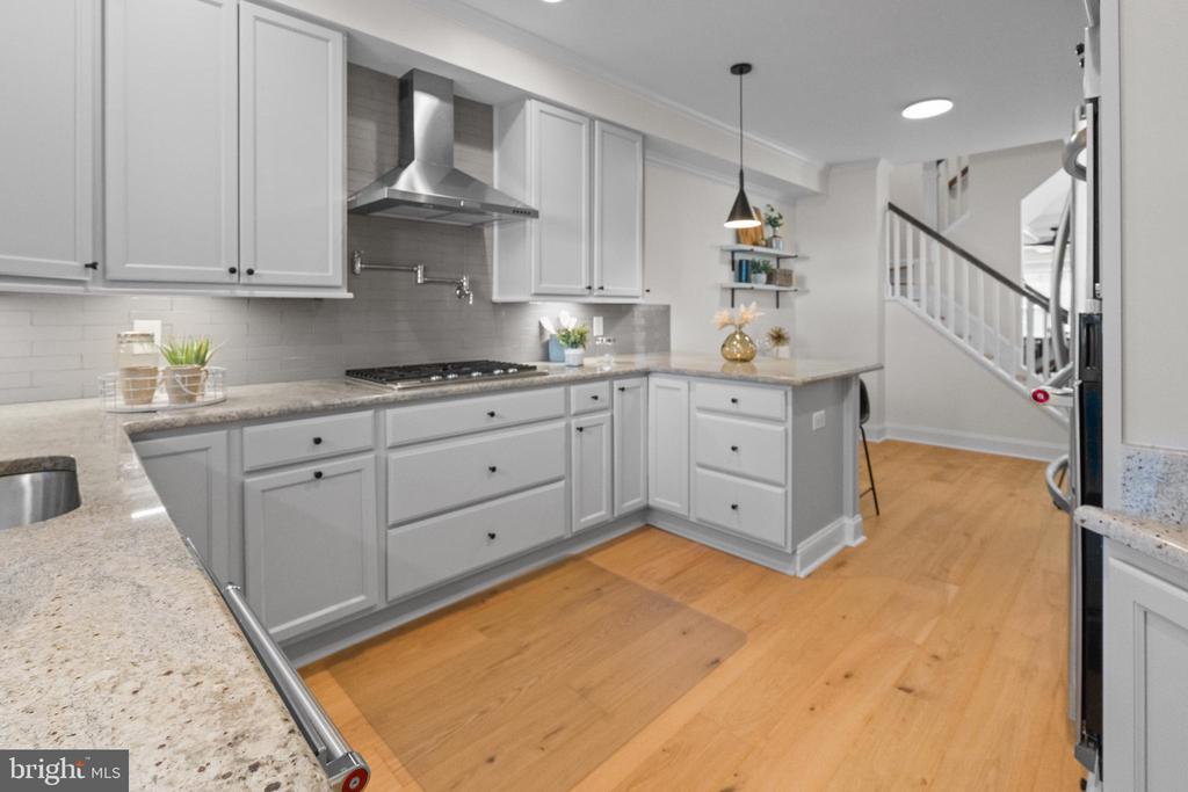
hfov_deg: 96.7
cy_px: 396
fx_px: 528
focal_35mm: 16
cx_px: 594
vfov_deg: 73.8
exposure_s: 1/15
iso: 4000
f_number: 8
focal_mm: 16
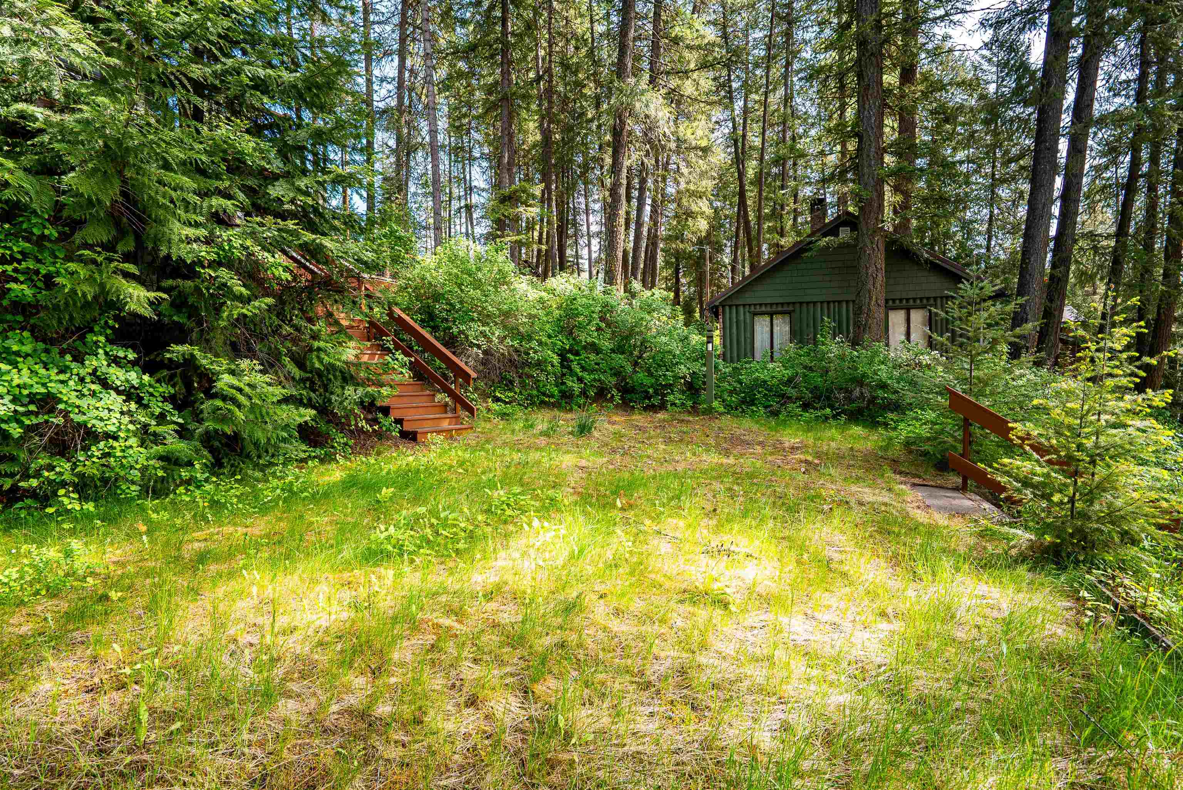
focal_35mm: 16
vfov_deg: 73.8
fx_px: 526
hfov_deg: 96.7
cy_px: 395
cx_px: 592
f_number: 8
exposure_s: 1/2000
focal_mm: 16
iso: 400
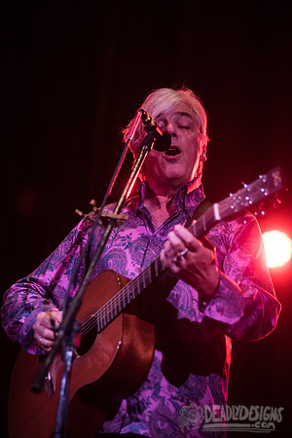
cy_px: 219
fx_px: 1411
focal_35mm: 116
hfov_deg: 11.8
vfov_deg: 17.6
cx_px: 146
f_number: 3.2
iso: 2000
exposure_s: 1/320
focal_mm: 116
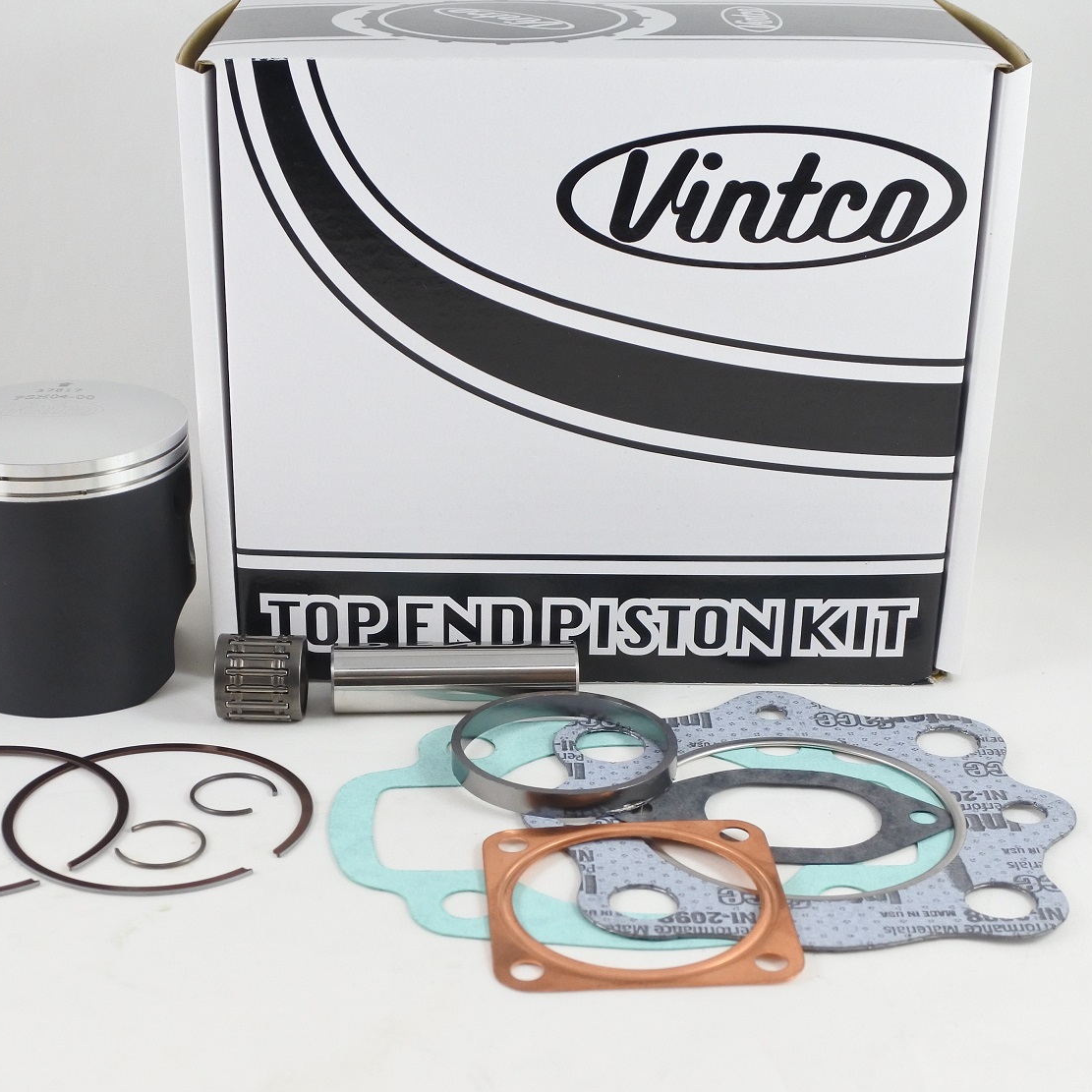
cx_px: 456
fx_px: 1570
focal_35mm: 44
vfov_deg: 38.3
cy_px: 539
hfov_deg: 38.2
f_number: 4
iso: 500
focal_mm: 12.8
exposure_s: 1/125
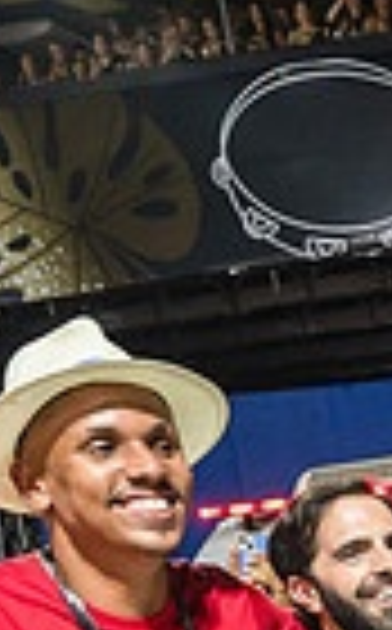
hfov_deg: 11.0
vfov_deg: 20.7
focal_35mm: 91
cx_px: 1059
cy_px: 828
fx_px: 1562
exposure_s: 1/250
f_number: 4
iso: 2500
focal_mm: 21.5
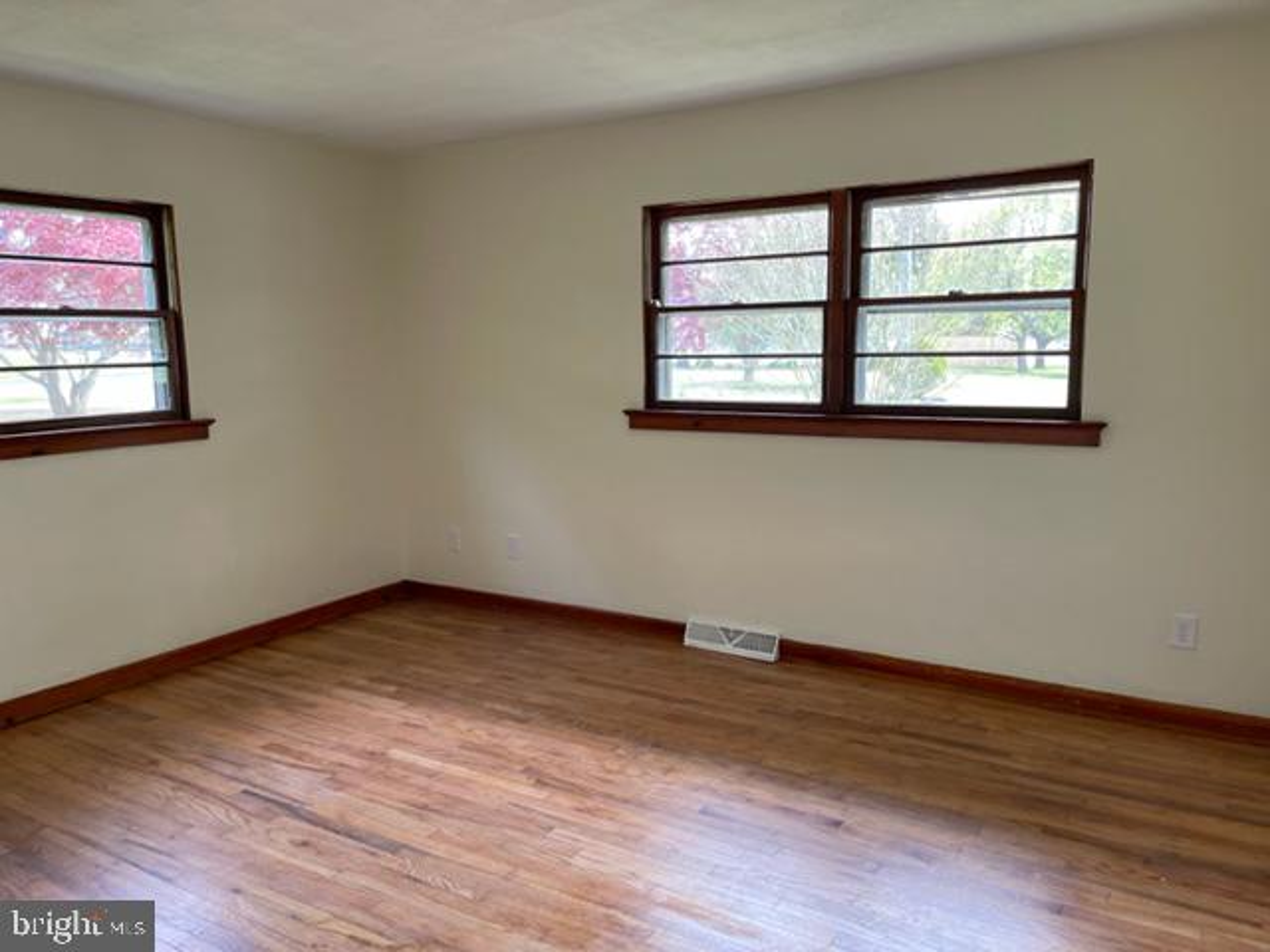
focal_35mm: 26
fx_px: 954
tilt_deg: -8.4
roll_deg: +0.1
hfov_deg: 67.3
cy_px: 476
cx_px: 635
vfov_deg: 53.1
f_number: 1.6
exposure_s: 1/121
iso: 100
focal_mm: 5.1
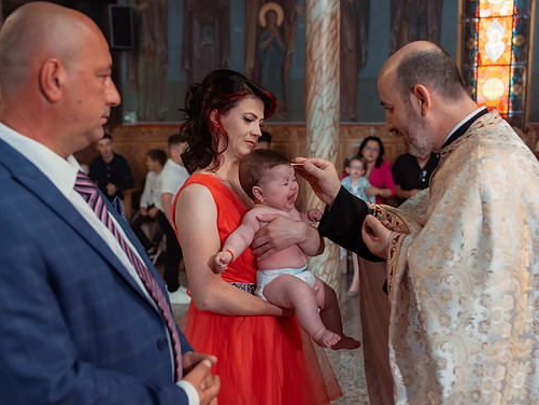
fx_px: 623
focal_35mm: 40
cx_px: 282
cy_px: 206
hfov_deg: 46.8
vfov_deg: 36.0
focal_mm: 35
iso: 1600
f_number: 2.8
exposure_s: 1/200
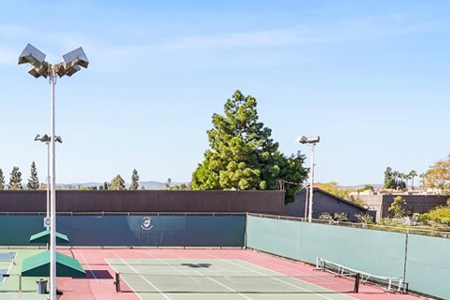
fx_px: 425
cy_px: 232
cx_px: 40
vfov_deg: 37.7
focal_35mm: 34
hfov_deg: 49.4
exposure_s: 1/125
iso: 100
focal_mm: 16
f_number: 10
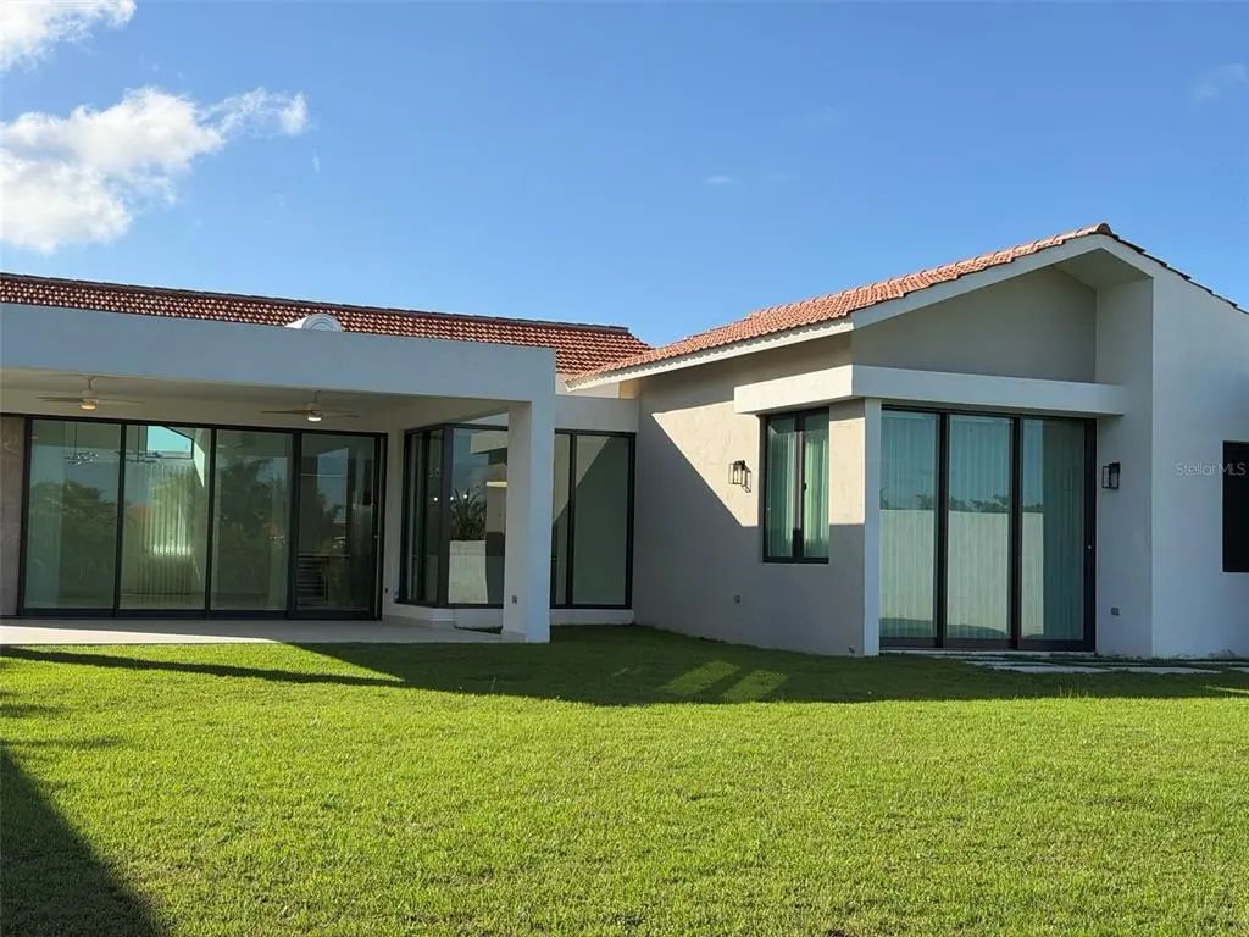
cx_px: 624
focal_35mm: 48
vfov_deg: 30.3
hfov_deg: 39.7
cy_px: 468
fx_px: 1732
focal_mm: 6.76
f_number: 1.78
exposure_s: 1/3891
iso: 64
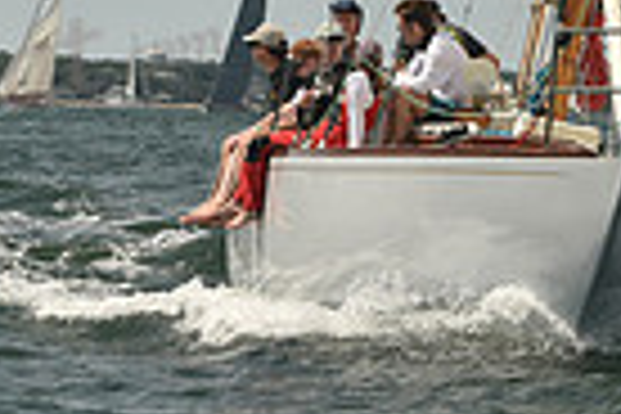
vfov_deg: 3.8
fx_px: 6244
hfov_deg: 5.7
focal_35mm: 362
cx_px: 459
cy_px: -191
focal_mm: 86
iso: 320
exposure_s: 1/1250
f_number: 7.1
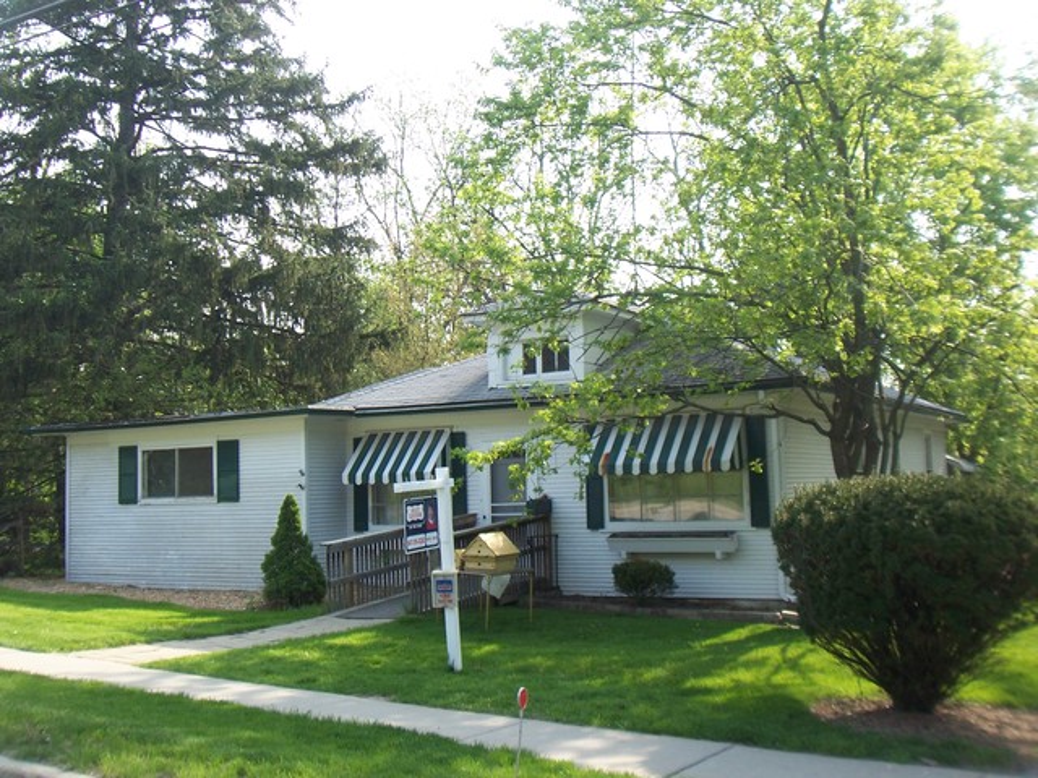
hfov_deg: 47.9
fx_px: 1169
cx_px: 519
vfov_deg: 36.8
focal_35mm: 39
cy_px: 389
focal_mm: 6.4
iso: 64
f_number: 3.9
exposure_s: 1/160
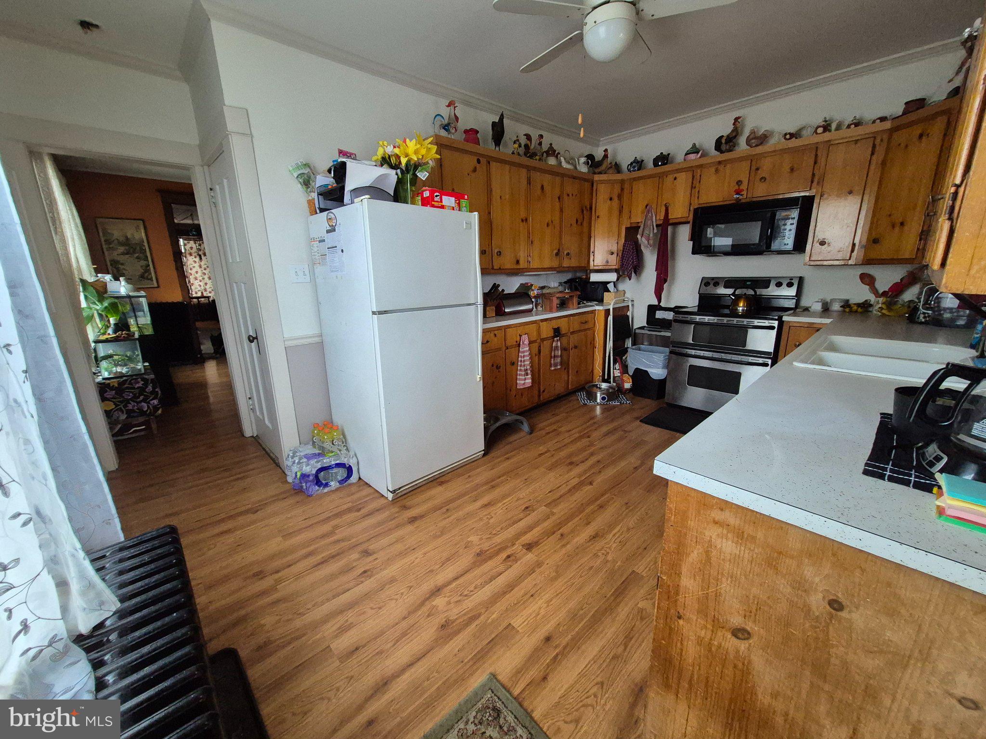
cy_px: 370
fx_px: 370
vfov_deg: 89.9
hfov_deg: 106.2
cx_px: 493
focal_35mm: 13
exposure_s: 1/60
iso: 640
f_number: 2.2
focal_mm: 1.74
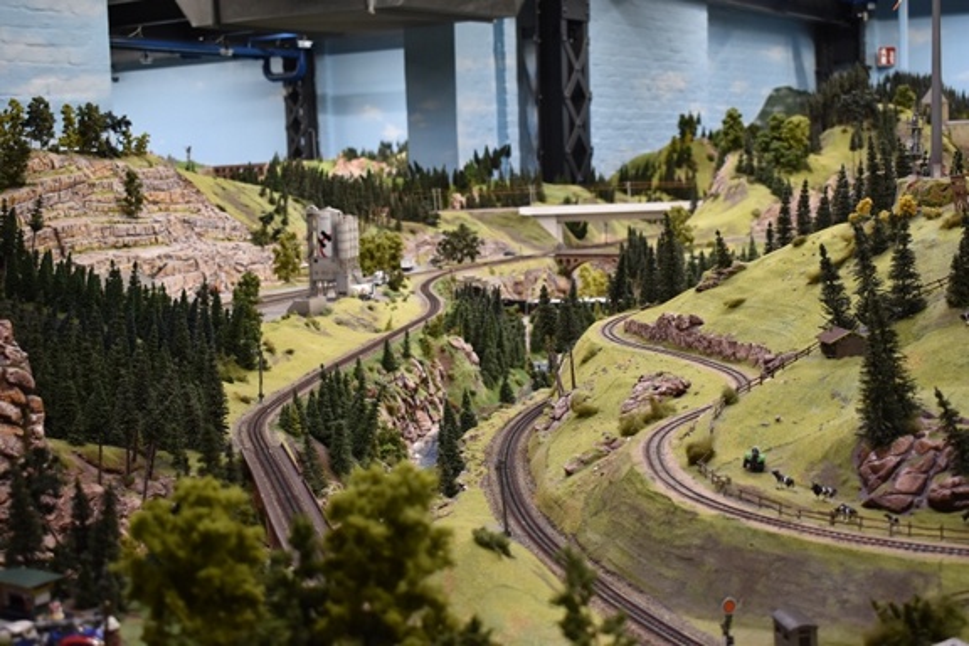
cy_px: 323
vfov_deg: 26.5
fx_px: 1373
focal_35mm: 51
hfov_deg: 38.9
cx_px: 484
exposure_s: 1/60
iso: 720
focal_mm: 34
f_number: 4.5
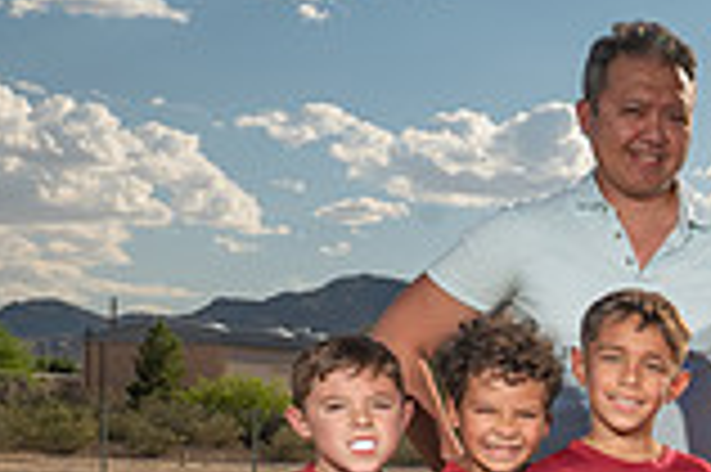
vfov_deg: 13.0
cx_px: 964
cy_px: 626
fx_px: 1993
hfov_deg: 18.6
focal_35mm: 101
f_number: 8
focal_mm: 24
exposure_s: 1/250
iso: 100
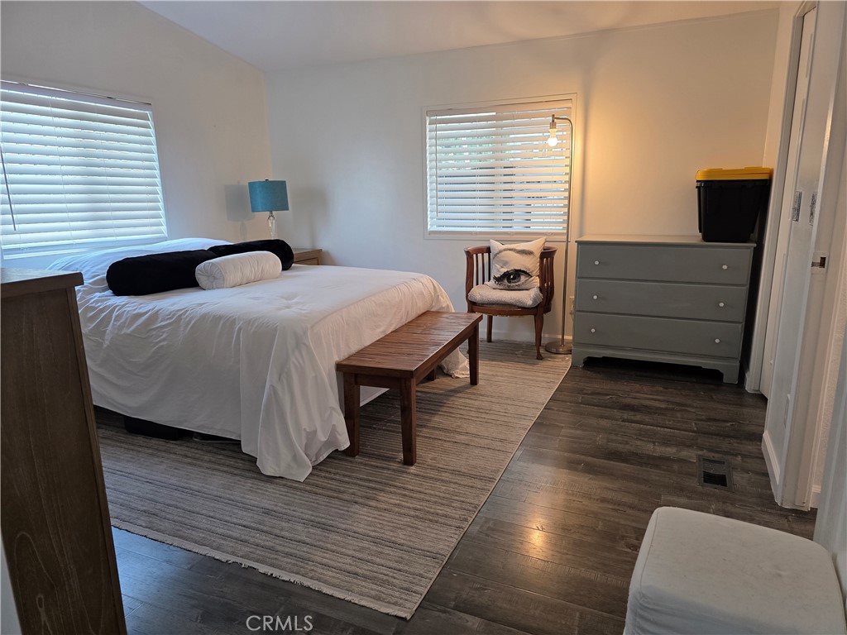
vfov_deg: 58.9
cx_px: 424
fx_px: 563
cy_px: 318
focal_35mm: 23
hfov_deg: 73.9
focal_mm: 6.3
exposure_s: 1/120
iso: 200
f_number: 1.7
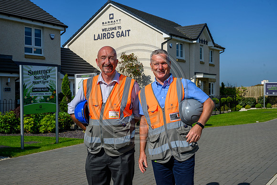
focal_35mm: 40
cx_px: 138
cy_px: 92
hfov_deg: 48.4
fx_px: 308
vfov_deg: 33.4
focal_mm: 40
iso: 125
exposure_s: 1/500
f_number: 9
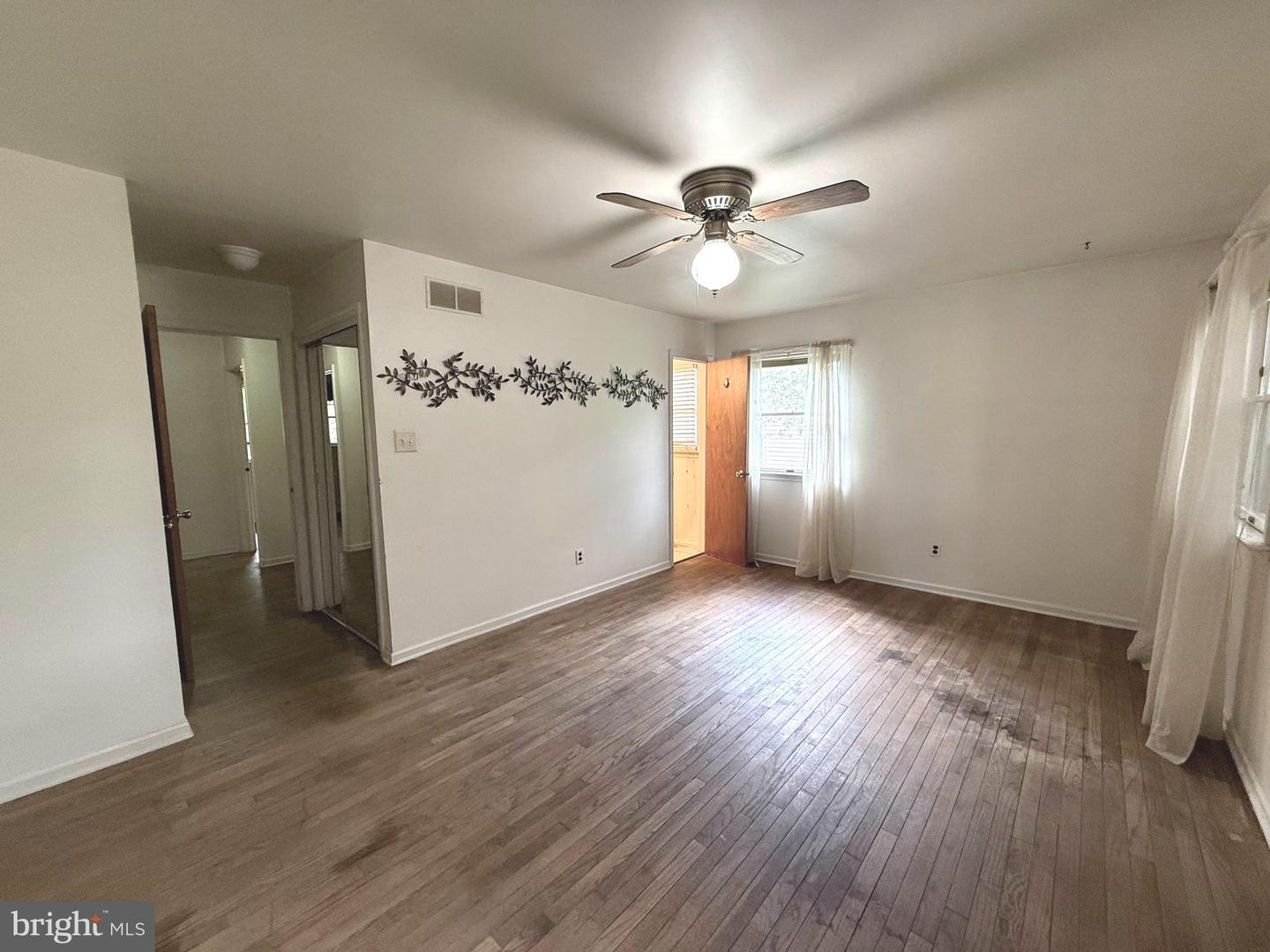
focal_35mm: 14
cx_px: 635
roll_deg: +0.9
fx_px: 514
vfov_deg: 85.7
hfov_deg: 102.1
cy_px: 476
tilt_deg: -4.8
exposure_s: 1/60
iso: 320
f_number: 2.2
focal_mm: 2.22
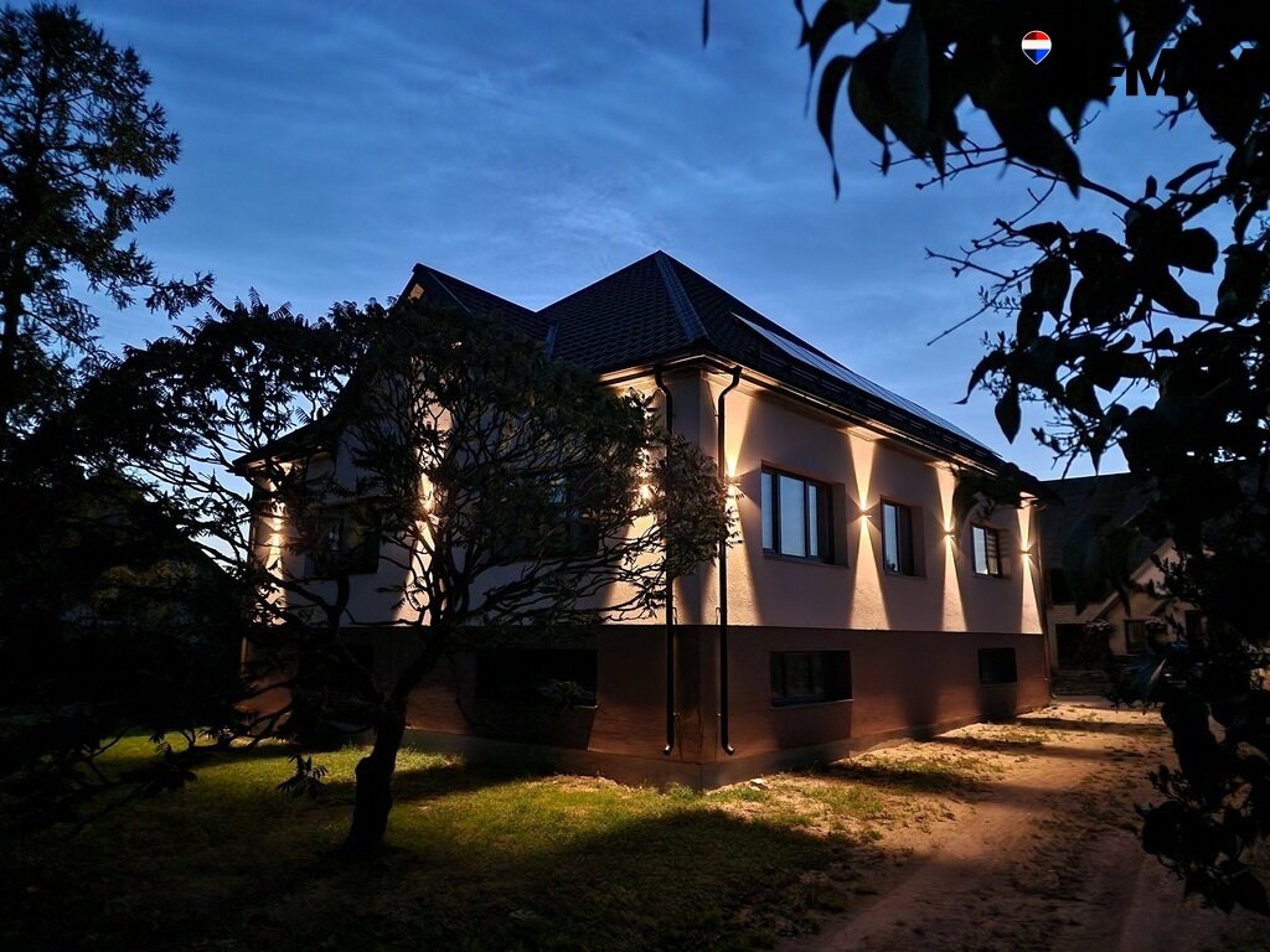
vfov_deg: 58.9
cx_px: 635
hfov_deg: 73.9
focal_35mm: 23
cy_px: 476
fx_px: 844
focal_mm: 6.4
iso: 1250
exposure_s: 1/13
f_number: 1.8
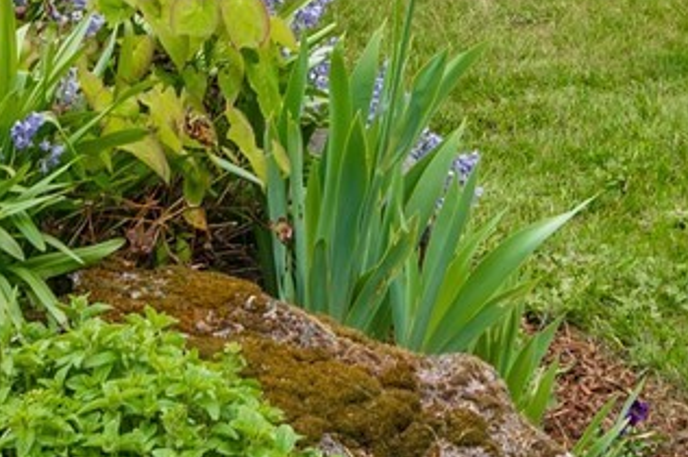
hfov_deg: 15.9
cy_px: -573
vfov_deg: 9.6
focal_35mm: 129
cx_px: 484
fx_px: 2463
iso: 100
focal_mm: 24
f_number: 7.1
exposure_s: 1/30
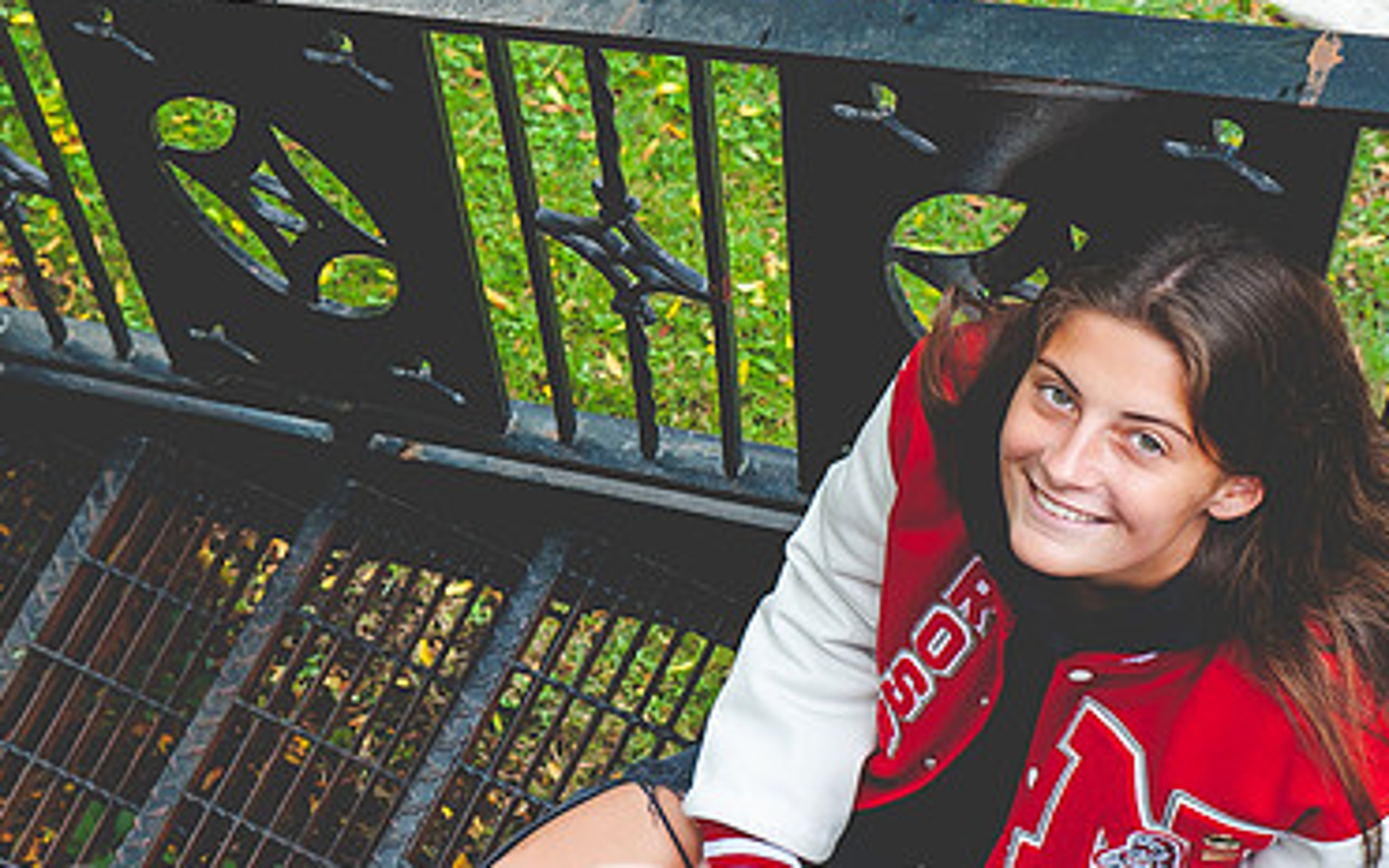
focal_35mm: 117
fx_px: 4430
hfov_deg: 17.8
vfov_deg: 11.2
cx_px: 523
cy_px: 453
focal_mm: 55
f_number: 5.6
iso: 640
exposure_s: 1/160
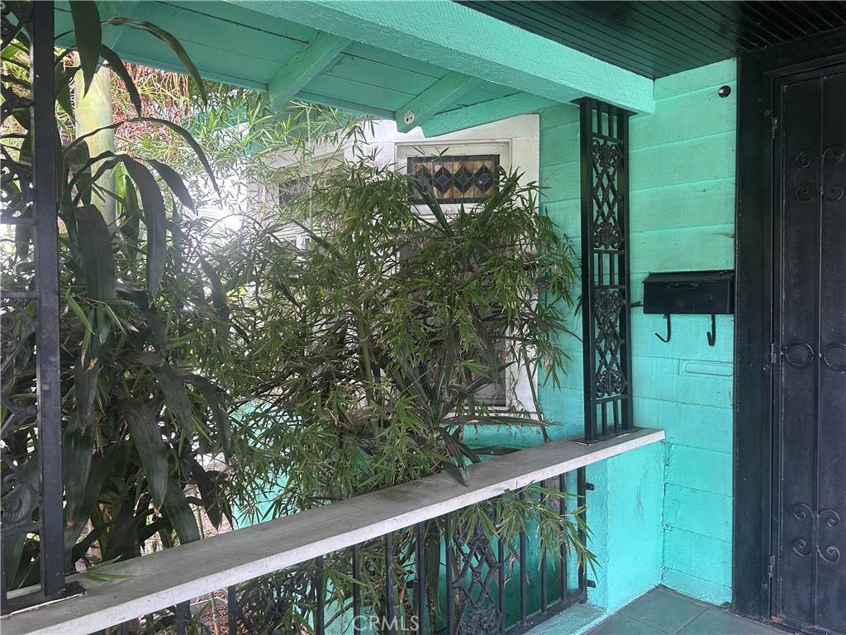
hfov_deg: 67.3
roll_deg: -0.1
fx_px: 635
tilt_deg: -1.1
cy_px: 318
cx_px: 423
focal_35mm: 26
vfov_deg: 53.1
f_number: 1.5
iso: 125
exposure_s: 1/60
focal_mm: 5.7
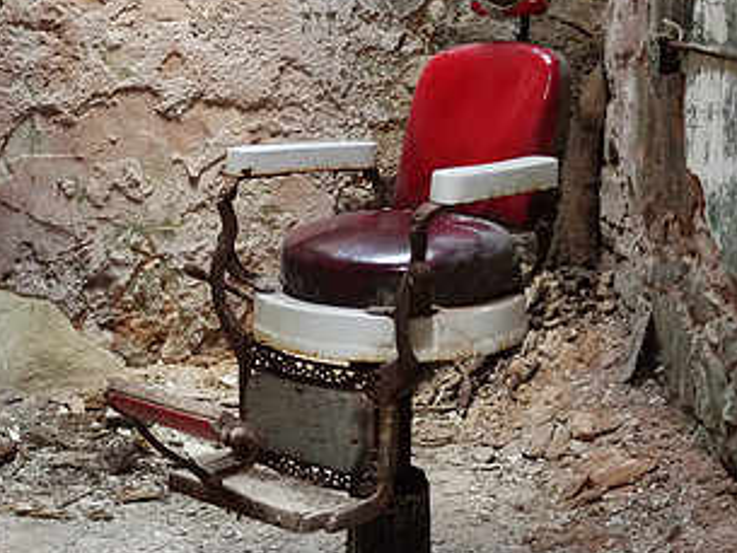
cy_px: 257
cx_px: 304
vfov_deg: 19.4
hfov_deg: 25.6
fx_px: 1619
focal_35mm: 76
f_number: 1.7
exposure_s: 1/125
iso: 800
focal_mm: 20
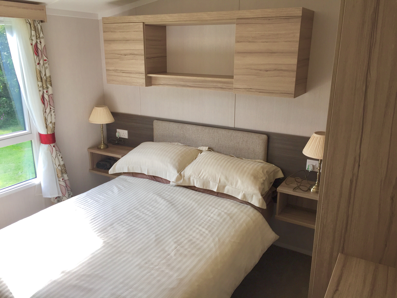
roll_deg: -1.3
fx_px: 333
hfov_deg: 61.7
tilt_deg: -17.0
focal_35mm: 29
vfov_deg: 48.2
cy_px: 149
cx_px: 198
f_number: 2.2
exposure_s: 1/133
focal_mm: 4.15
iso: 32
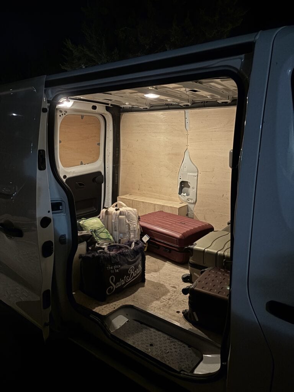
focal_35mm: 26
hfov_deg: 53.1
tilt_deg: -13.9
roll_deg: -0.1
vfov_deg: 67.3
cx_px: 147
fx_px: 294
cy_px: 196
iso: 800
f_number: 1.6
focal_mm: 5.96
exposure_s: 1/17
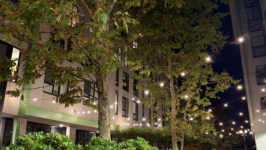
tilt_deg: +17.5
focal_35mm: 32
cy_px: 87
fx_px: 226
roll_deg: +0.8
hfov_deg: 60.8
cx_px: 152
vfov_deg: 36.6
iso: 640
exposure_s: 1/30
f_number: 1.48
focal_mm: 6.93
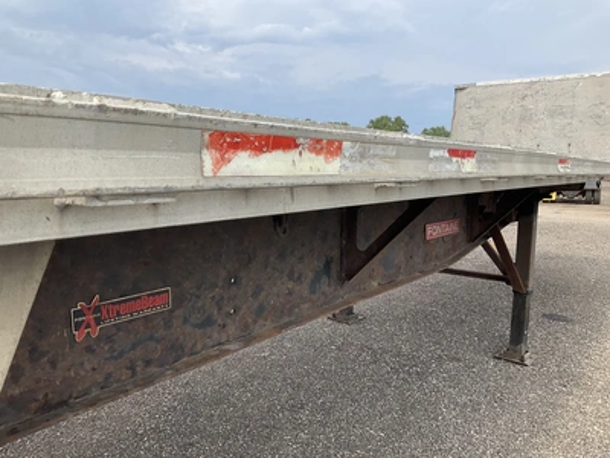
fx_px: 511
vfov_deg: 48.2
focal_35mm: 29
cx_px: 305
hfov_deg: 61.7
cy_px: 229
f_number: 1.8
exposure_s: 1/1035
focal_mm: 3
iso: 25
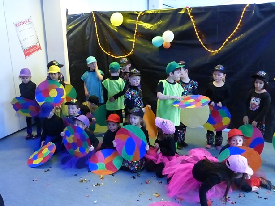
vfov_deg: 44.2
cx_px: 138
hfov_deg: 56.8
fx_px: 254
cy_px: 103
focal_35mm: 32
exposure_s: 1/100
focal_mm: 5.8
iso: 1600
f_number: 2.8
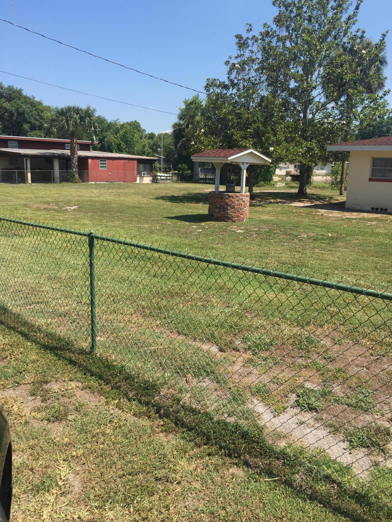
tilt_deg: -11.2
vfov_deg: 61.7
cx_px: 196
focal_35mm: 29
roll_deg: -2.4
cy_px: 261
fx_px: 438
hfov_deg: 48.2
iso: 32
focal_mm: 4.15
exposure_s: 1/1980
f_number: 2.2
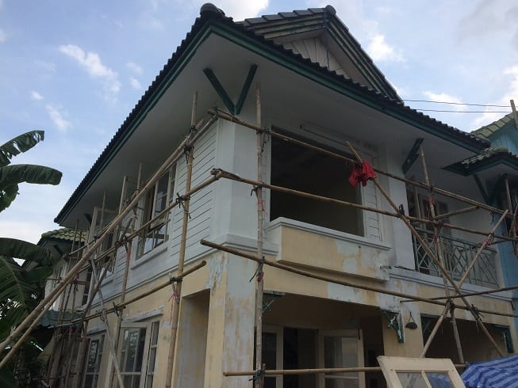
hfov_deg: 60.0
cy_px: 194
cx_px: 259
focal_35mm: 30
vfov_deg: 46.8
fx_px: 449
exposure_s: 1/1520
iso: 40
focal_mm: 4.12
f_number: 2.2
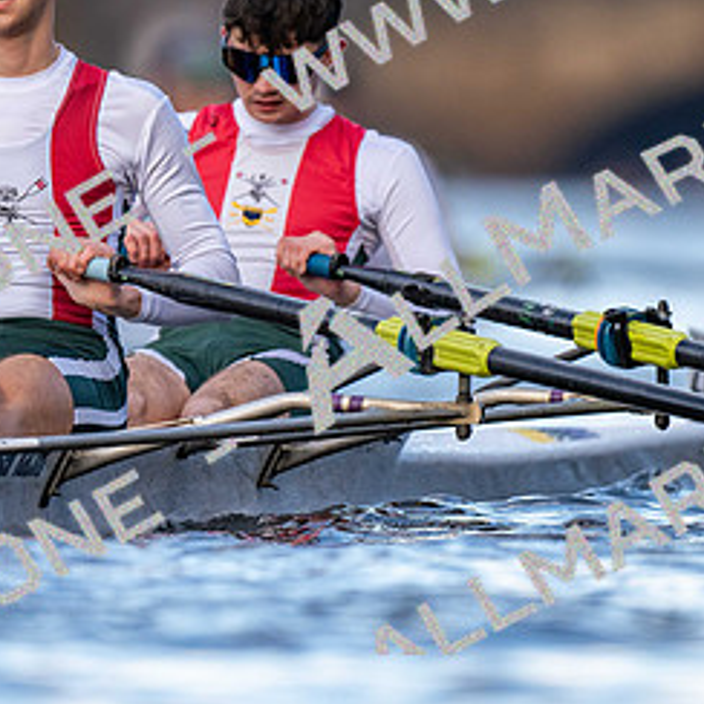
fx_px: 27887
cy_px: 160
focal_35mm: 1212
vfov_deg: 1.4
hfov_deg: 1.4
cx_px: 52
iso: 1250
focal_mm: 600
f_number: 4
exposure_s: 1/2500
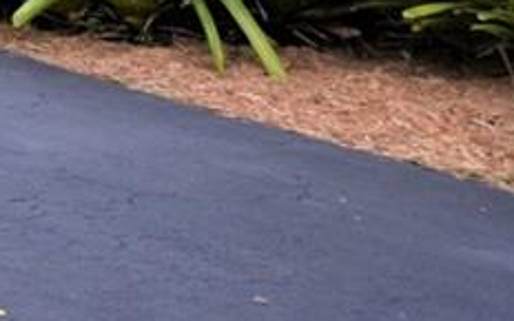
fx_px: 1471
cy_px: -258
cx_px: -1103
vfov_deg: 11.5
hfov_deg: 10.8
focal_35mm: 105
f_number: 8
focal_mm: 10
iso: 200
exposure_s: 1/250
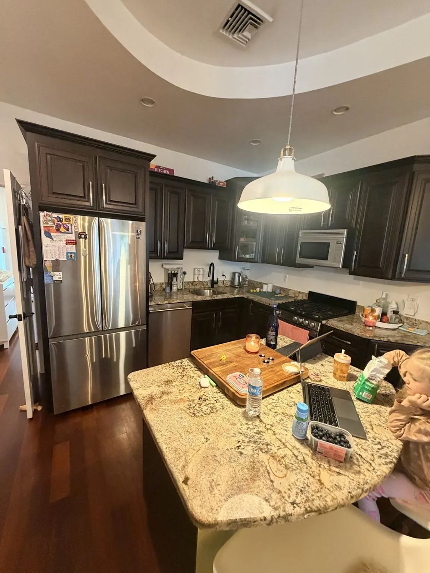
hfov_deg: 85.7
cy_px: 286
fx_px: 232
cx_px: 215
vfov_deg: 102.1
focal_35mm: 14
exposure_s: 1/60
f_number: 2.2
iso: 400
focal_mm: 2.22
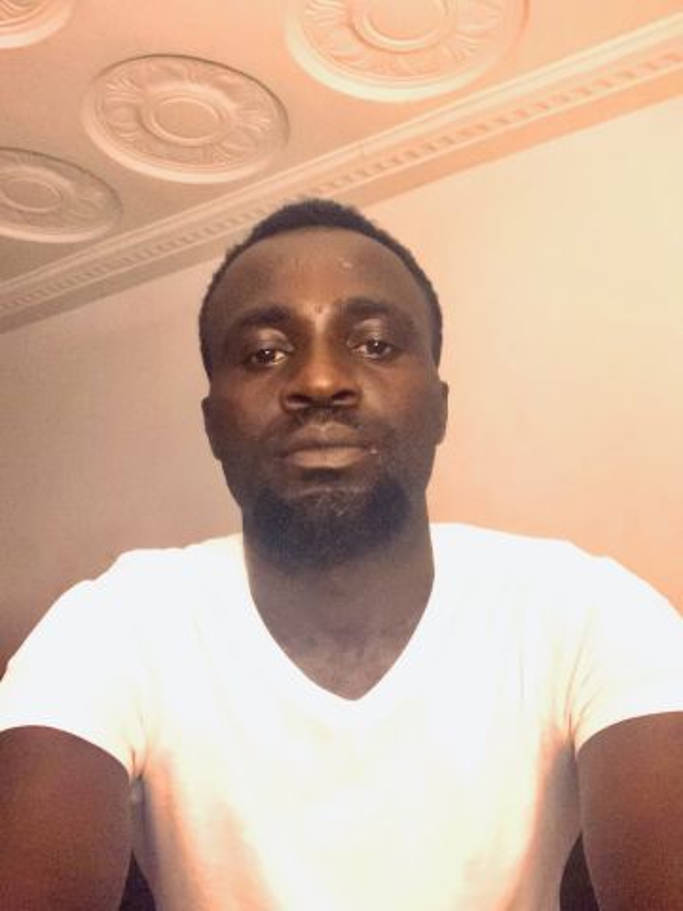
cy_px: 456
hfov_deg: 44.2
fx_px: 842
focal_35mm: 32
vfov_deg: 56.8
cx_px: 342
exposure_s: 1/17
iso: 1600
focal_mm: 2.87
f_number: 2.2
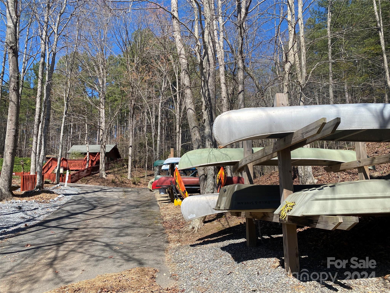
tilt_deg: +11.0
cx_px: 195
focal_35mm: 26
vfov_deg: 53.1
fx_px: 293
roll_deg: +0.5
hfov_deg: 67.3
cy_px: 146
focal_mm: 4.25
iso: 32
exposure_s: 1/2066
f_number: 1.8
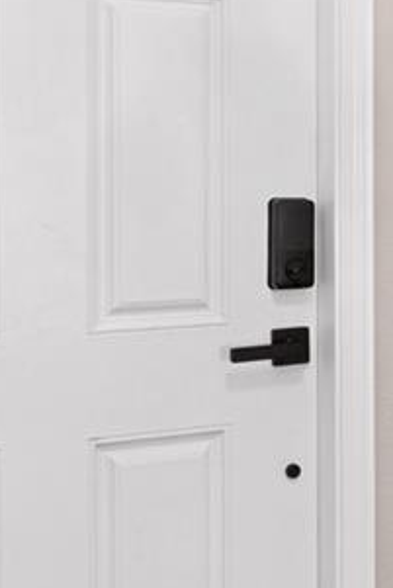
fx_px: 1390
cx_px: 725
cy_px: 215
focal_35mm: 85
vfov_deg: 23.8
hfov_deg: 14.1
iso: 200
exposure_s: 4
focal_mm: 16
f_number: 8
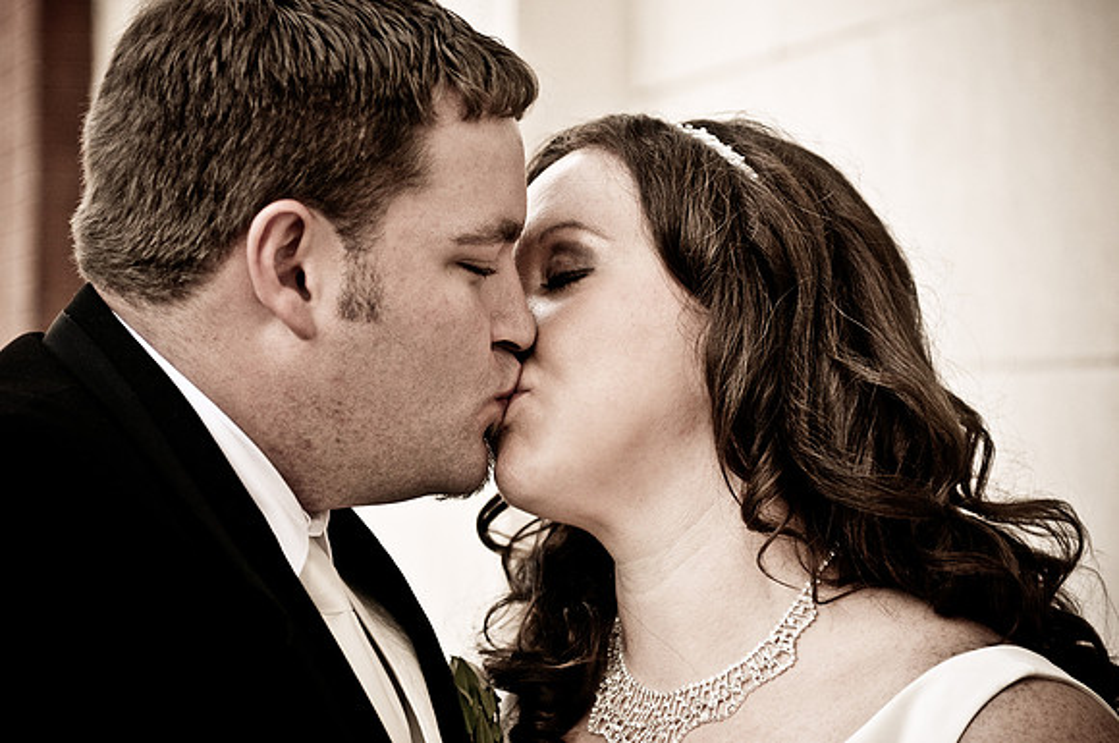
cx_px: 560
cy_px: 372
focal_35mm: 105
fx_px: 3259
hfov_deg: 19.5
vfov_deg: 13.0
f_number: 2.8
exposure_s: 1/400
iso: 200
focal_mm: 70
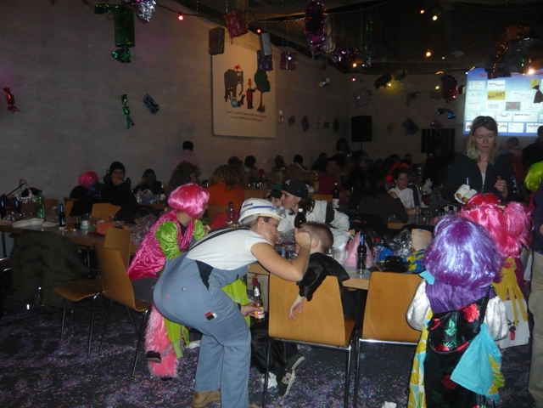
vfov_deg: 49.7
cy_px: 204
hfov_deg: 63.4
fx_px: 439
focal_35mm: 28
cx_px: 272
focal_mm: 4.6
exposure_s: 1/30
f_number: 2.8
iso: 250
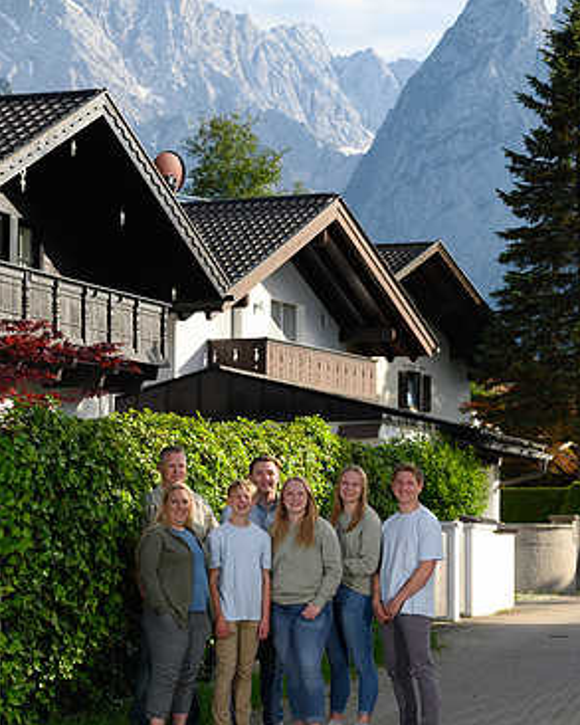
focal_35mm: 113
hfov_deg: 13.6
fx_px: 2424
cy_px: 396
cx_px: 294
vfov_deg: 17.0
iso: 400
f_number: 5.6
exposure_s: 1/1000
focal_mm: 98
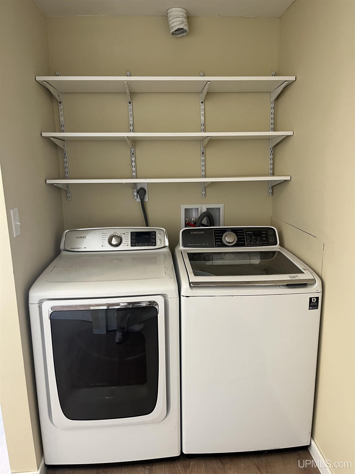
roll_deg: +1.1
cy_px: 237
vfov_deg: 67.3
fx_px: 356
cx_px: 178
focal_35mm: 26
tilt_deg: -12.3
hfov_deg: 53.1
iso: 200
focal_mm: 5.1
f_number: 1.6
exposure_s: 1/60
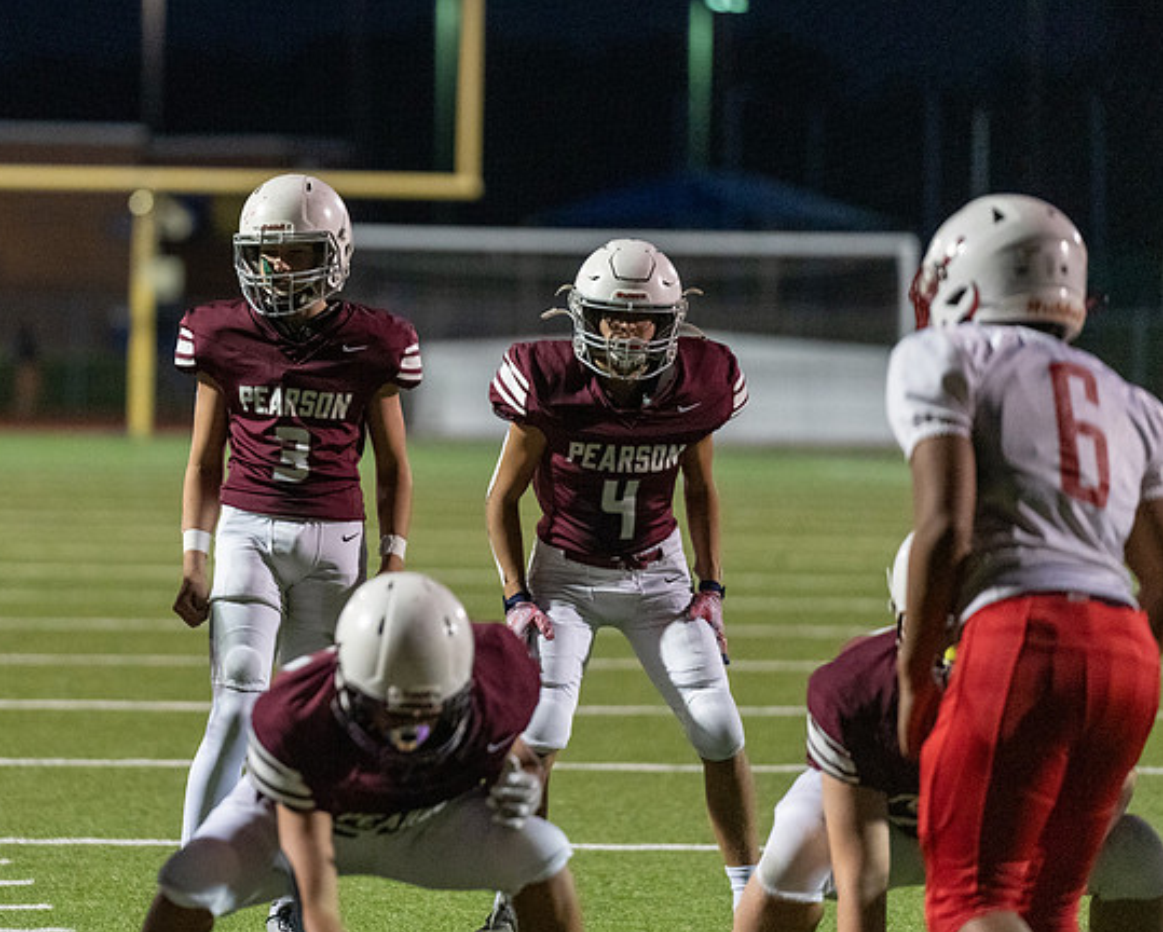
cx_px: 335
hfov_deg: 6.8
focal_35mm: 283
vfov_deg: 5.5
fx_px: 9748
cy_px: 377
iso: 8000
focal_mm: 200
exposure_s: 1/1000
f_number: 2.8
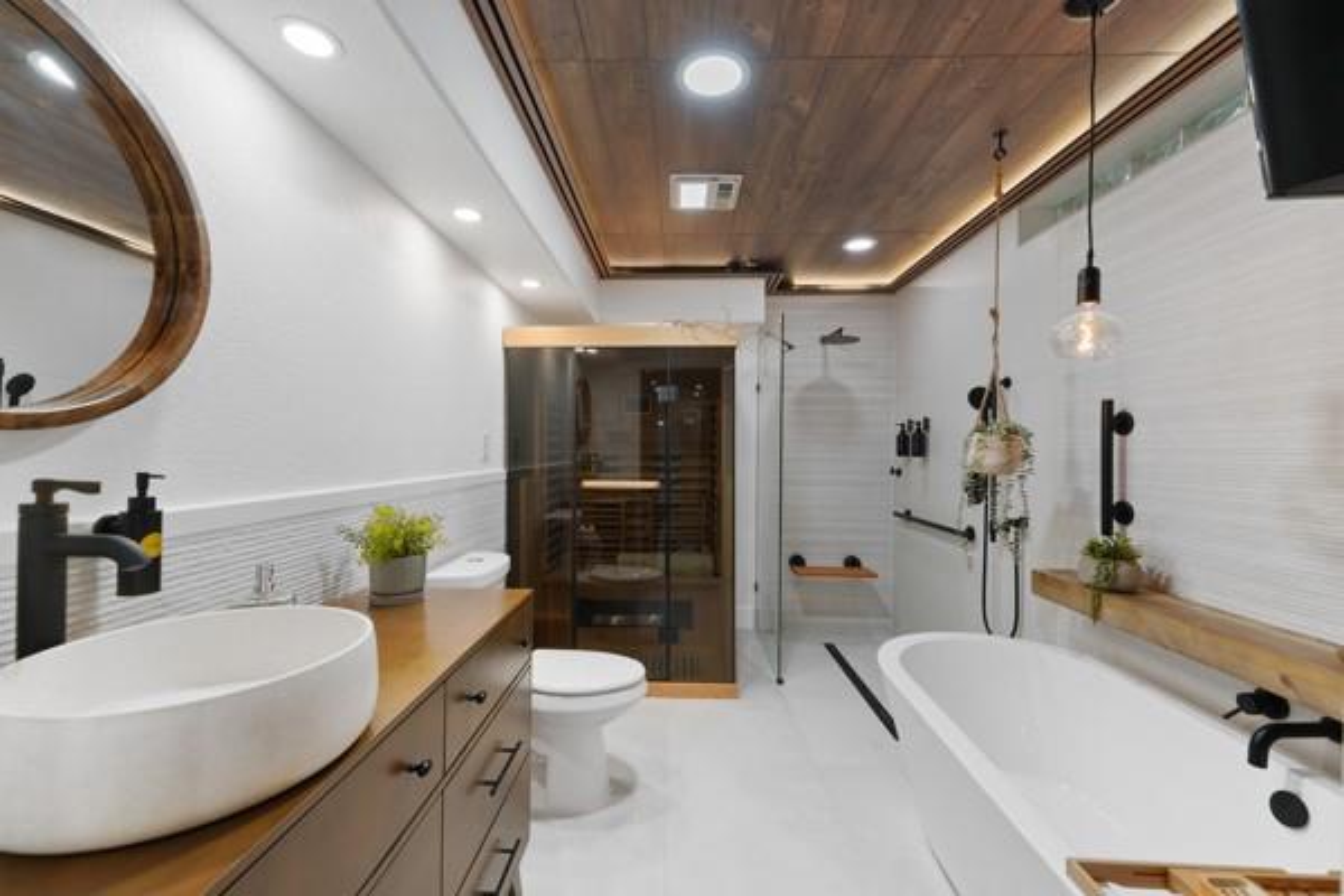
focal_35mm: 15
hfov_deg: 101.1
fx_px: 552
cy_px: 448
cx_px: 672
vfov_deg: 78.1
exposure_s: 1/5
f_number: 9
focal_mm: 14.8
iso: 640
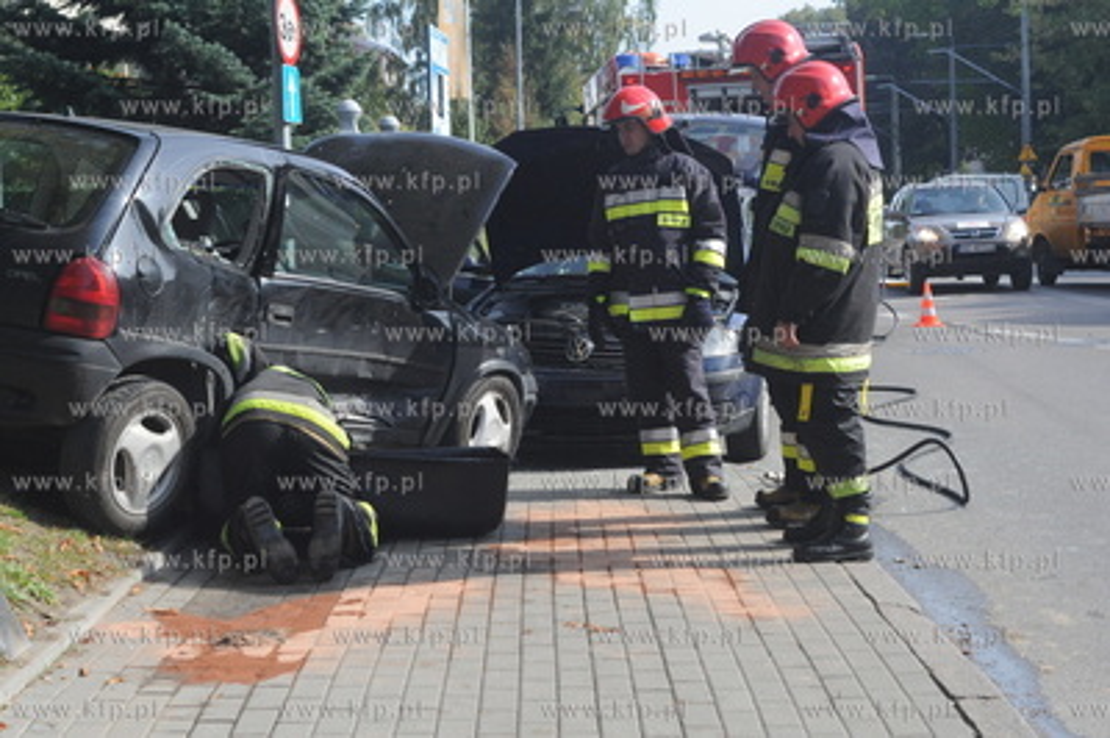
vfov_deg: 22.6
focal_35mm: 60
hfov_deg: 33.4
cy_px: 369
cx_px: 555
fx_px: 1848
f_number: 10
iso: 800
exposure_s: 1/640
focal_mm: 40
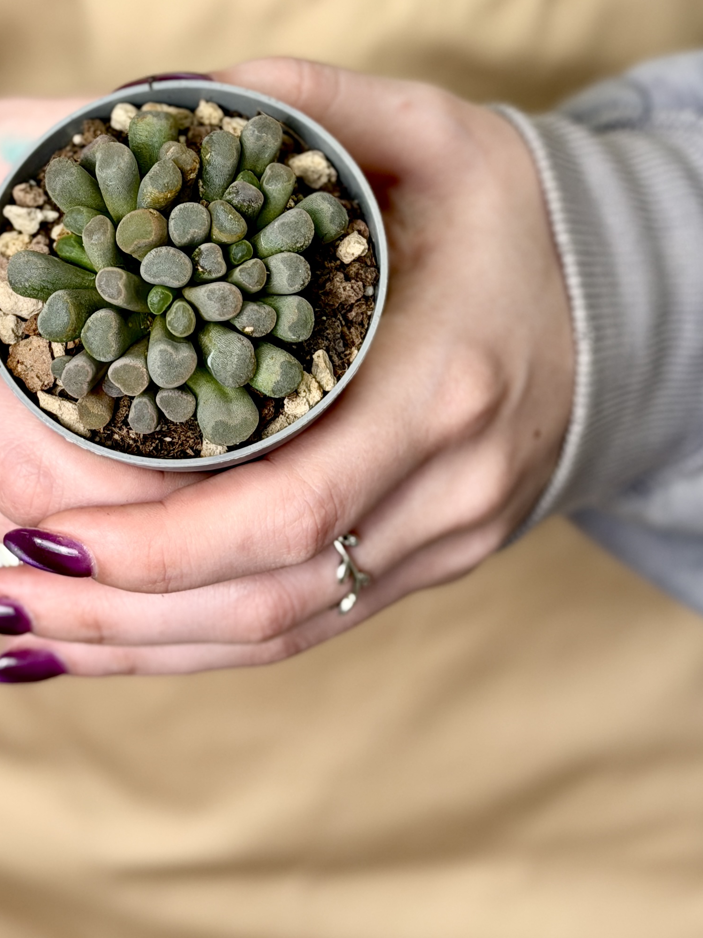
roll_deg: -2.4
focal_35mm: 97
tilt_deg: -16.3
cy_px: 77
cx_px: 224
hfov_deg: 15.2
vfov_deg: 19.8
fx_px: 2627
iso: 50
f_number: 1.78
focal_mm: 6.76
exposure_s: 1/154
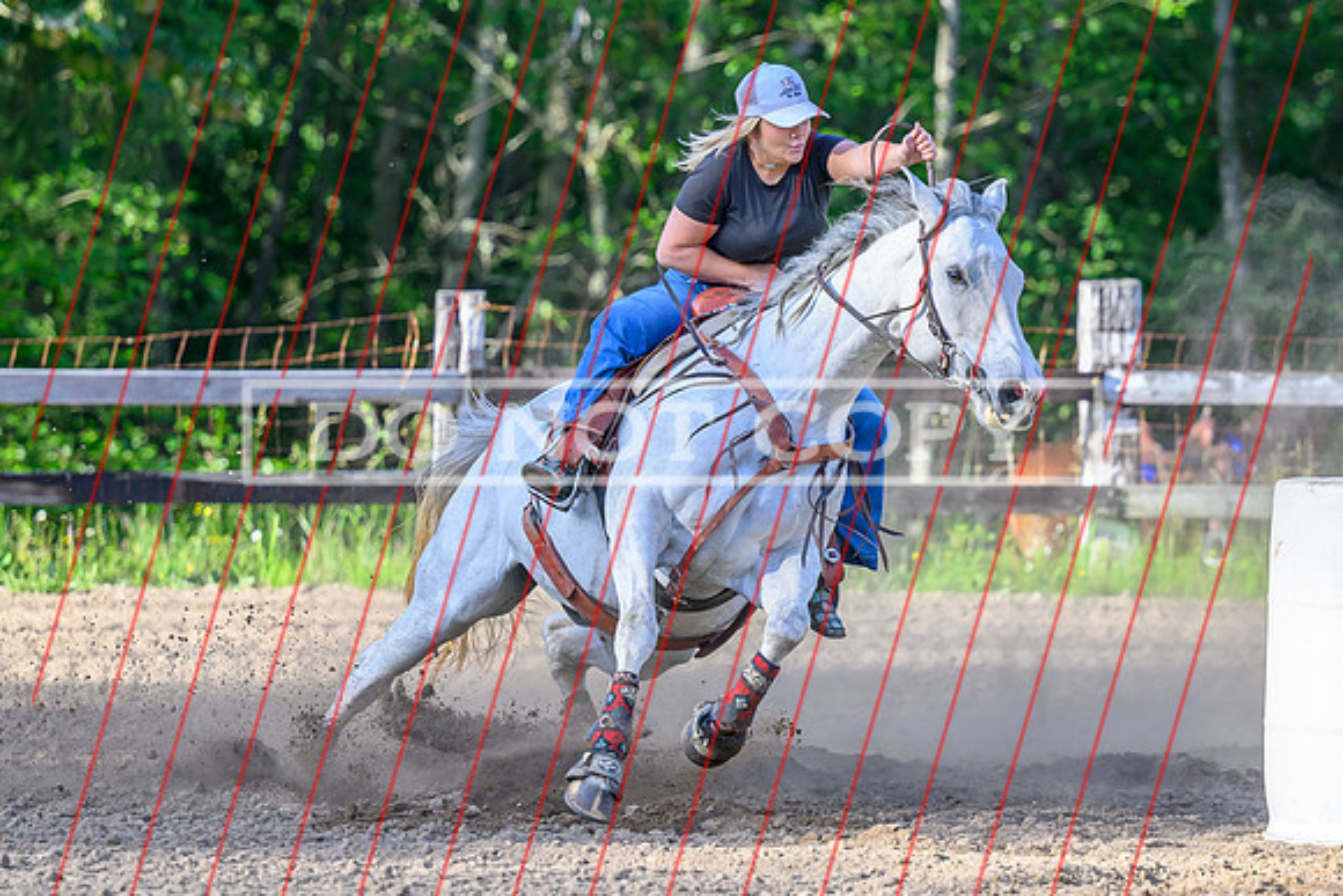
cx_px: 706
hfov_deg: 9.1
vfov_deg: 6.1
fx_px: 8400
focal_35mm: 225
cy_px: 454
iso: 800
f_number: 2.8
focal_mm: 130
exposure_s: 1/2500
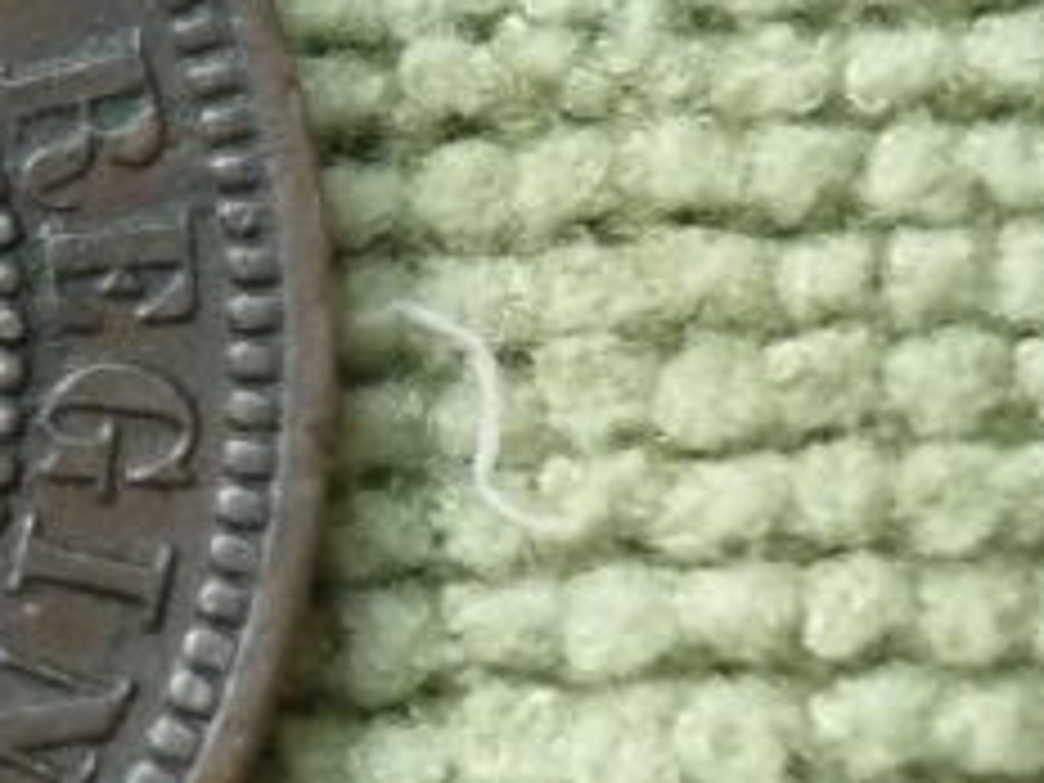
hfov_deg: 13.1
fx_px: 4283
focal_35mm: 142
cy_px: 342
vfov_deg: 10.4
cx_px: -526
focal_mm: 5.5
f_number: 2.8
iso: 400
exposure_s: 1/30
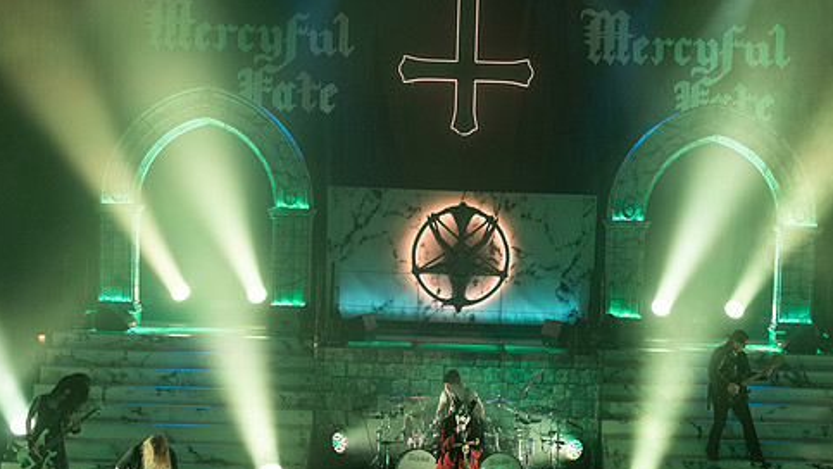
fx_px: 1304
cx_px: 469
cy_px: 247
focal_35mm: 59
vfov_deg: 20.4
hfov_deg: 35.4
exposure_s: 1/640
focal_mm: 44
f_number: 3.2
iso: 2000
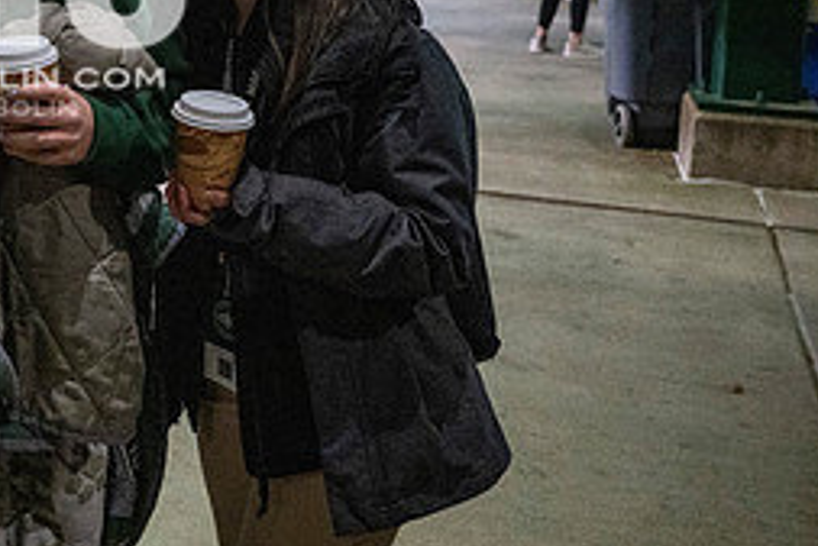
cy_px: -37
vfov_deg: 23.3
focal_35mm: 55
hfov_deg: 32.4
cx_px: -58
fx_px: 1250
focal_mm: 24
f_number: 3.2
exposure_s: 1/500
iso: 6400
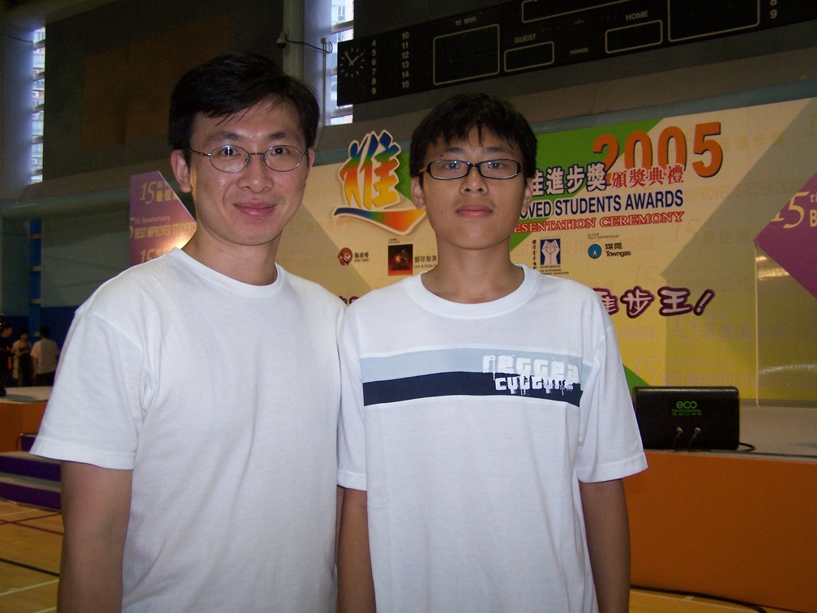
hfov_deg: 49.0
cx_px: 408
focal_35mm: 38
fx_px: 897
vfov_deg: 37.7
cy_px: 306
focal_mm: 6.3
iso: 140
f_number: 2.8
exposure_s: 1/60
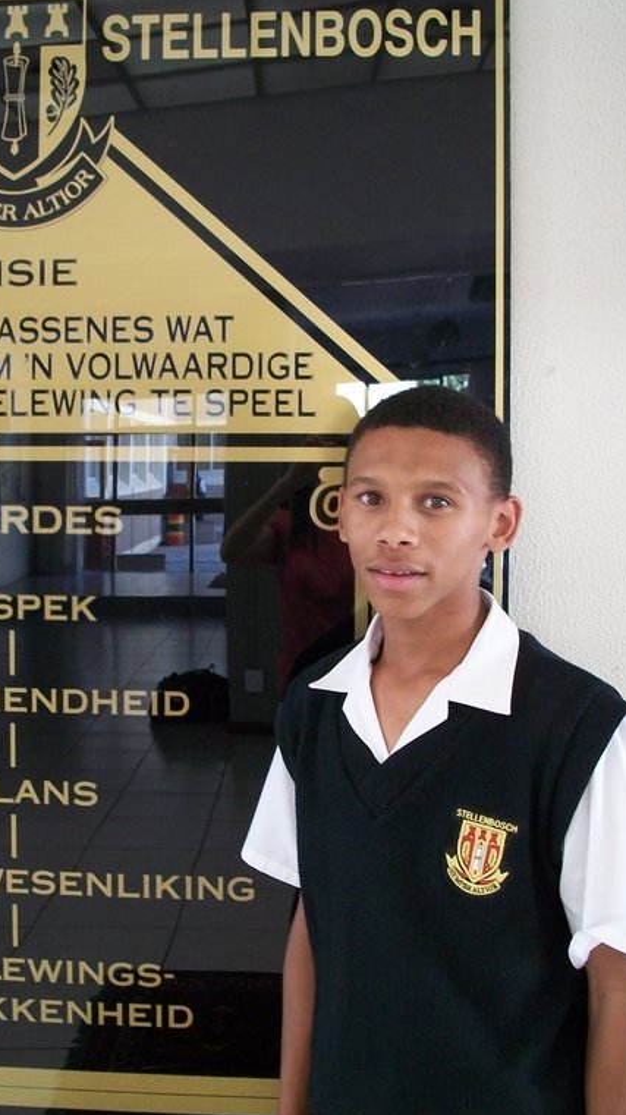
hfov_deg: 25.3
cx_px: 224
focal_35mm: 47
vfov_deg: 43.7
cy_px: 558
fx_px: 1388
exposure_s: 1/30
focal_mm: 5.7
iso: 160
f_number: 2.9
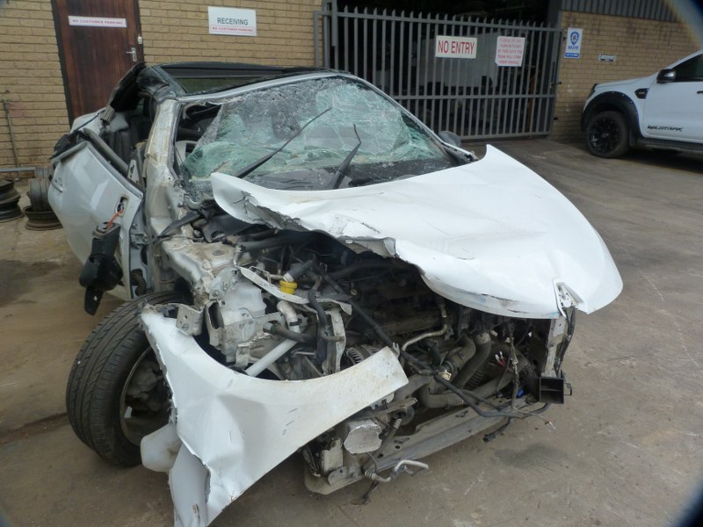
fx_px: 508
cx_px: 352
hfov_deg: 69.4
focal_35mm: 25
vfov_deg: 54.9
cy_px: 264
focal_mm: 4.5
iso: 125
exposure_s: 1/125
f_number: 4
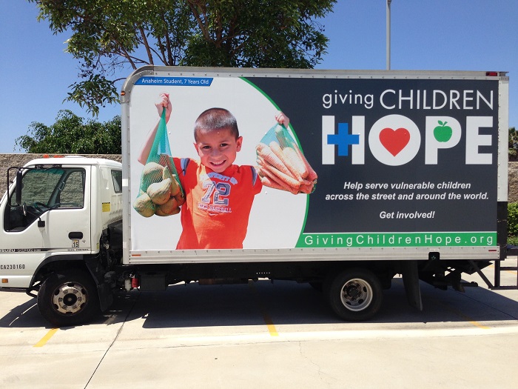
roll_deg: -0.8
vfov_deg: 42.9
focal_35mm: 33
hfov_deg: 55.4
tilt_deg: -0.4
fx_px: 494
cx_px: 259
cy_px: 194
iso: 50
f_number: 2.4
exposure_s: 1/1808
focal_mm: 4.12
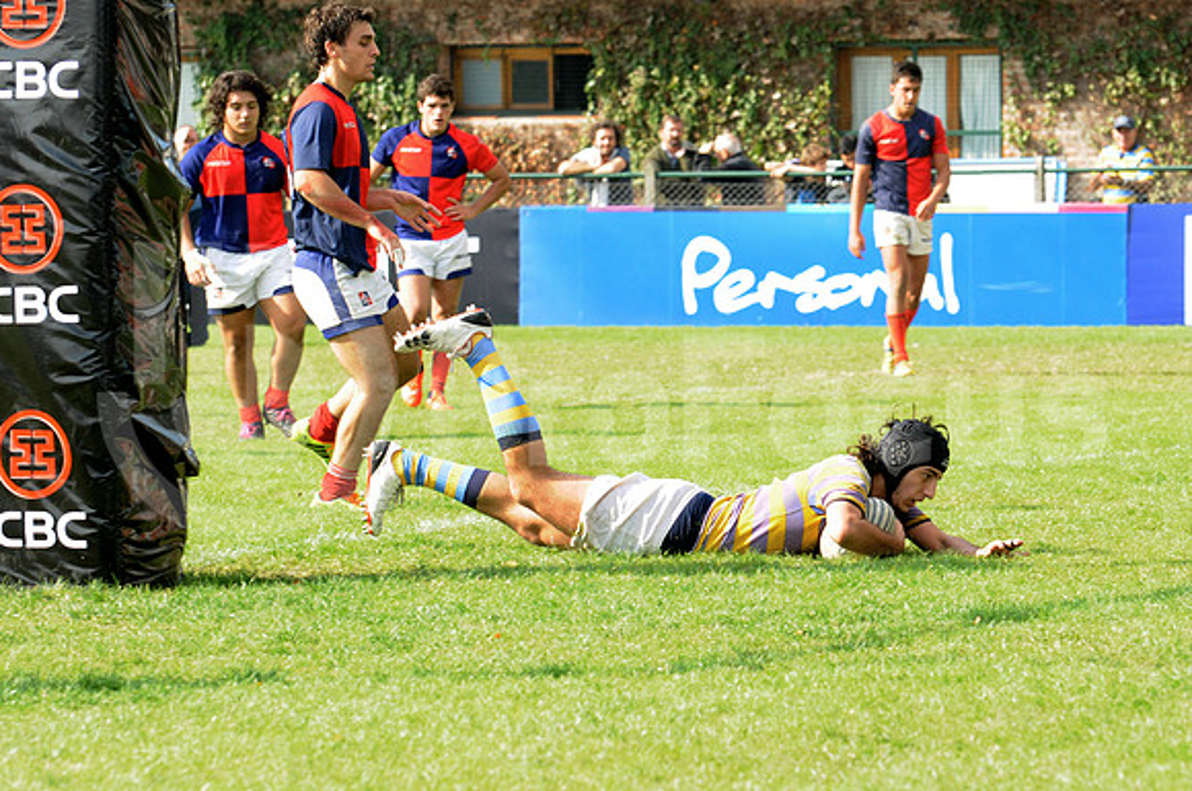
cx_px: 596
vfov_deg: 7.3
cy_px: 396
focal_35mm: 188
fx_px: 6200
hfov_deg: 11.0
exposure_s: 1/500
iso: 500
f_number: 5.6
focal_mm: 125
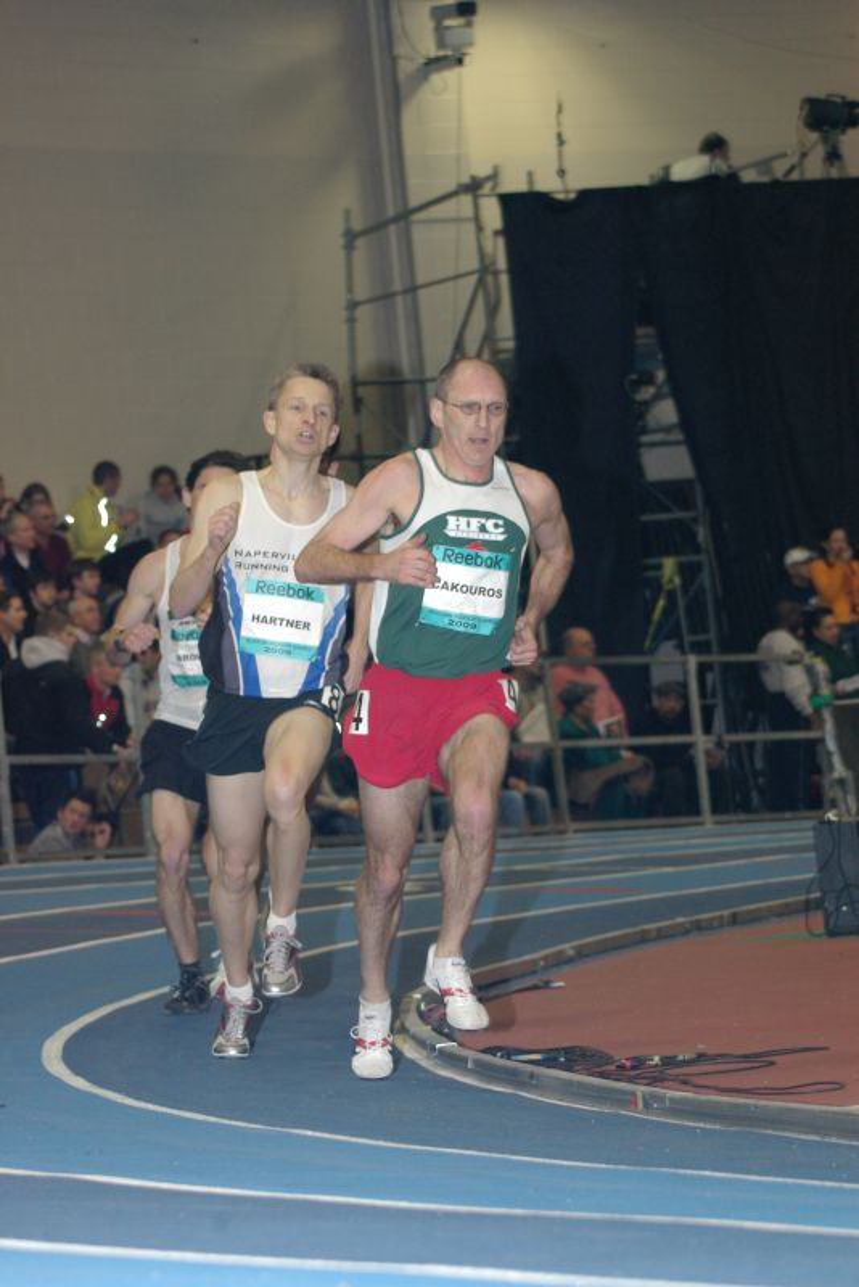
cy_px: 644
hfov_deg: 8.0
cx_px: 430
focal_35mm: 172
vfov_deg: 11.9
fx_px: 6168
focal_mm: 115
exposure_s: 1/125
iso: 800
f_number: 6.3
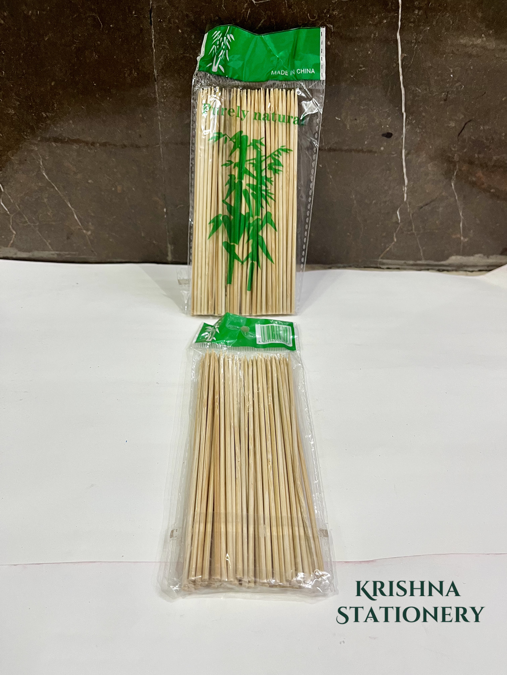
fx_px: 508
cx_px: 254
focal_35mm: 26
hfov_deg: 53.1
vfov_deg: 67.3
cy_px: 338
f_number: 1.6
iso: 125
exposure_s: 1/50
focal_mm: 5.1
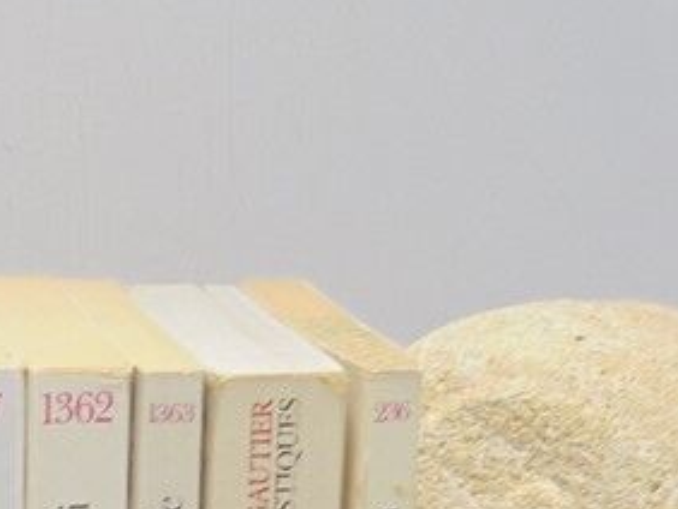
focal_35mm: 137
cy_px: 753
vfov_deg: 10.5
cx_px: -163
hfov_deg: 13.9
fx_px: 2686
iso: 100
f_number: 4.5
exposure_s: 1/40
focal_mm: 7.8
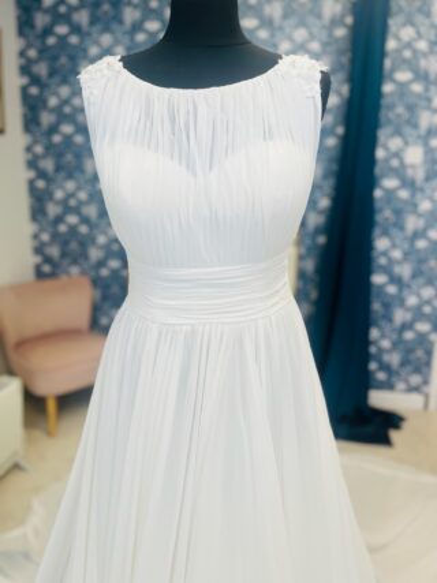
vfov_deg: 67.3
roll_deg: -0.9
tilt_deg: -14.0
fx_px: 438
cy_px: 292
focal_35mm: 26
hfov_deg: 53.0
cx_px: 218
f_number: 1.6
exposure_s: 1/115
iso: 32
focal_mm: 5.1
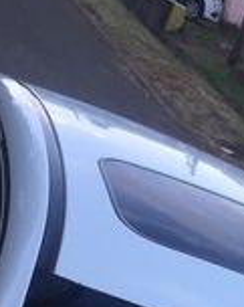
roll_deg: -29.6
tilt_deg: -21.0
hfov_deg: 13.0
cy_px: 549
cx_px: 355
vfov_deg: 15.0
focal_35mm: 112
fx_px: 1014
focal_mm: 4.15
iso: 32
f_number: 2.2
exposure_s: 1/100
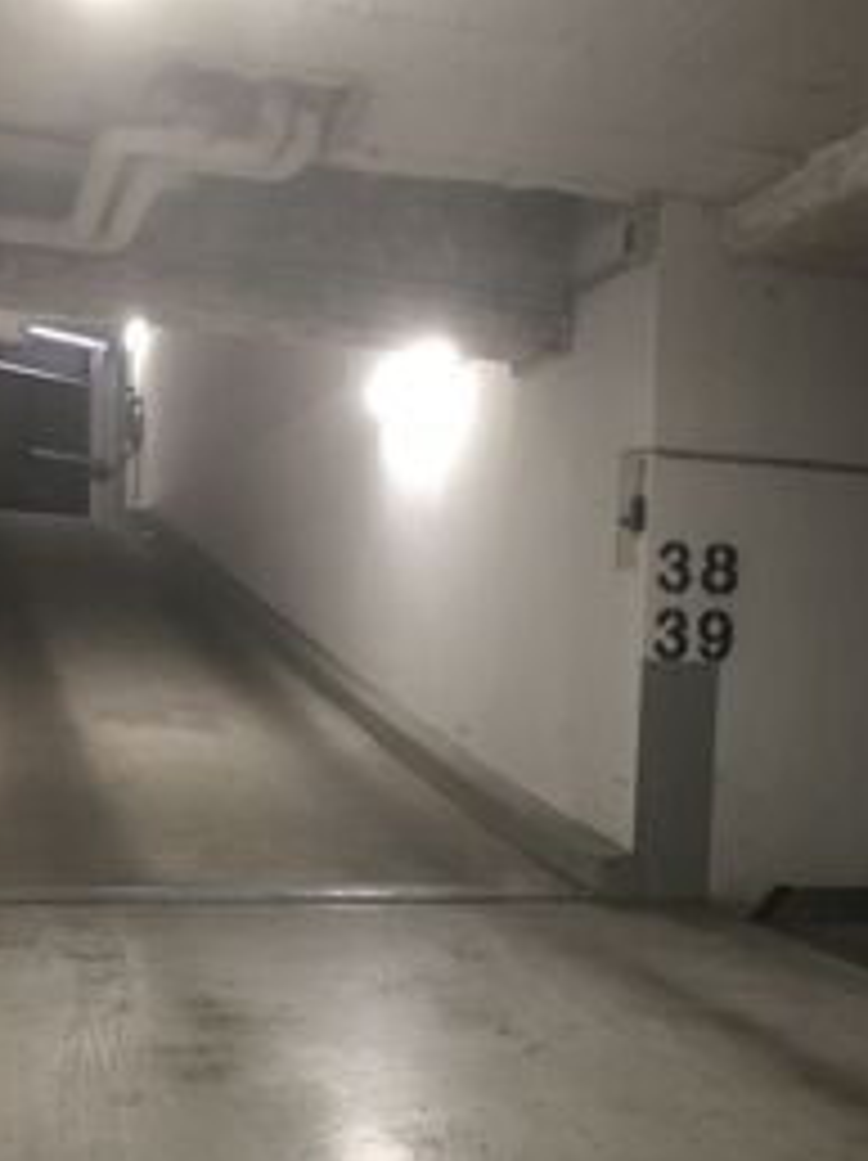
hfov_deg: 30.2
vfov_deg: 39.1
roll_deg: -1.9
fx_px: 1607
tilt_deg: -2.9
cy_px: 808
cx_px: 450
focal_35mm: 48
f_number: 2.2
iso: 100
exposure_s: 1/8
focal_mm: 4.15
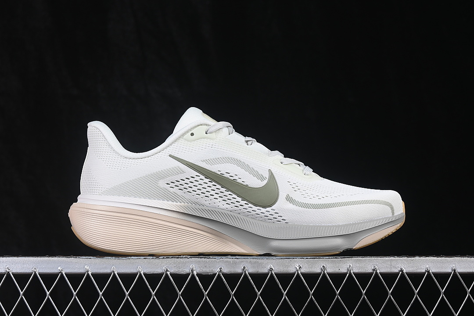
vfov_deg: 18.2
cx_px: 237
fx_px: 987
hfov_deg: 27.0
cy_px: 158
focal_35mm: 75
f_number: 8
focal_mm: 50
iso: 160
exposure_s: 1/80
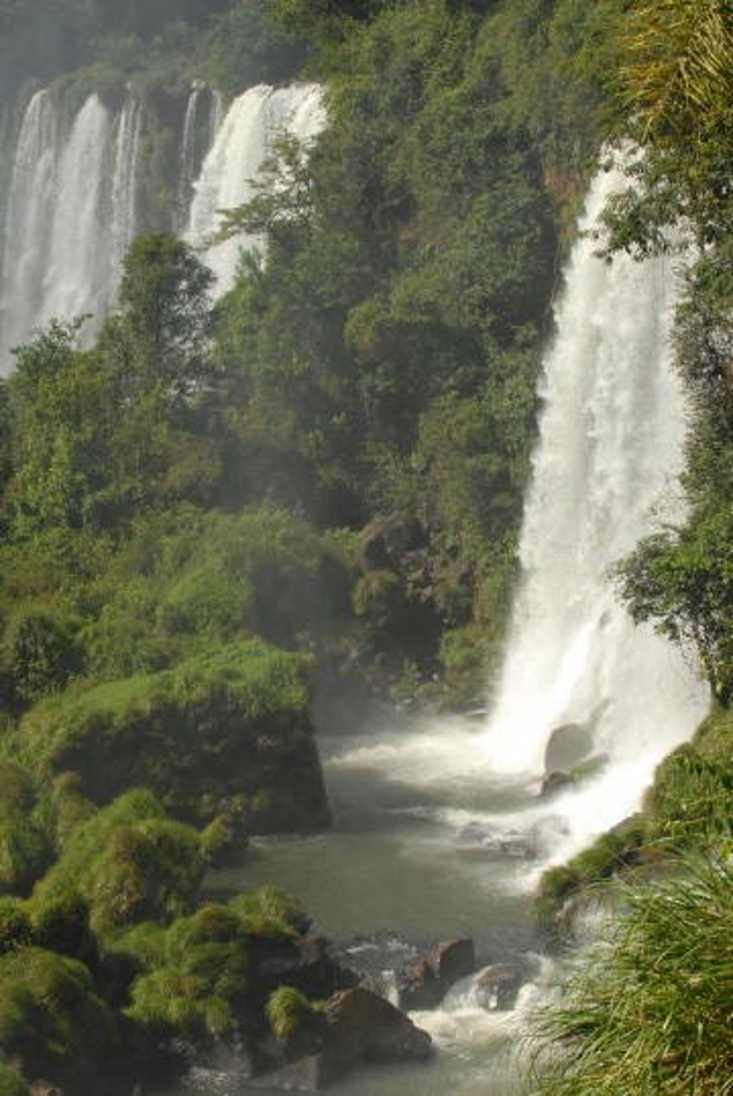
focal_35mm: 105
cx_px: 366
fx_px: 3198
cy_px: 548
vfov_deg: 19.4
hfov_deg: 13.1
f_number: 9
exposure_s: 1/400
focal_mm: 70
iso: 250
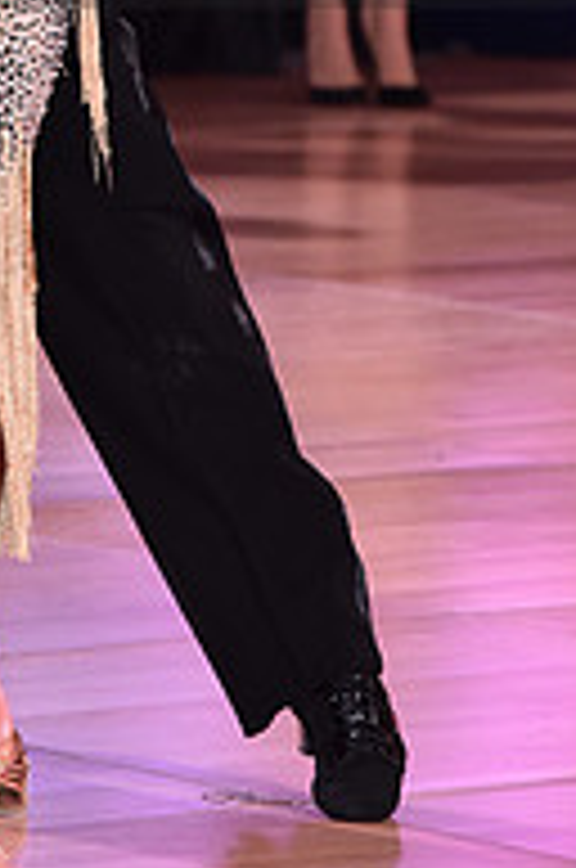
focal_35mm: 482
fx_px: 11609
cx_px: 29
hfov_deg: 2.8
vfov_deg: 4.3
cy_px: -139
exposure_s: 1/250
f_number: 4.5
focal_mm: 160
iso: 1600
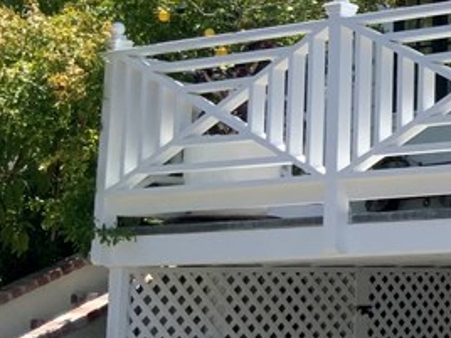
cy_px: 54
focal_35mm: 111
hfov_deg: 15.7
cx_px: 751
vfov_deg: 13.3
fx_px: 1446
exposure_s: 1/1311
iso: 16
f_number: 1.8
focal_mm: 3
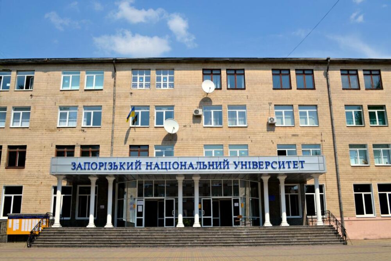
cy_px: 130
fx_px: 358
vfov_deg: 40.0
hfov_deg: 57.2
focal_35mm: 33
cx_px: 196
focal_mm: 22
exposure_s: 1/250
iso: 100
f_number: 8
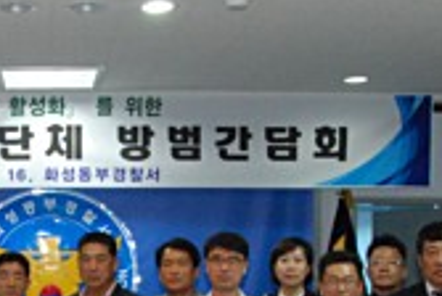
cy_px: 369
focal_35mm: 81
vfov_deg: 16.2
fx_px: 996
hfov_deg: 24.4
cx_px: 58
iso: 1600
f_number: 8
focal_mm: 18
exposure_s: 1/60
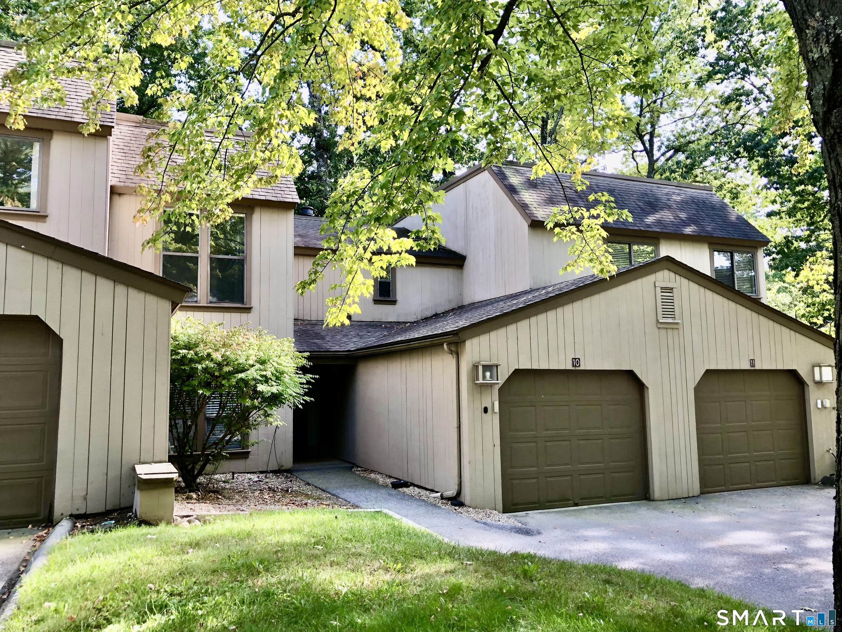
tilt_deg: +6.5
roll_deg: +0.6
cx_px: 421
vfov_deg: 49.7
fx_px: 681
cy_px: 316
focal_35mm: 28
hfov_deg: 63.4
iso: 25
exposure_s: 1/120
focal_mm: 3.99
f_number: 1.8
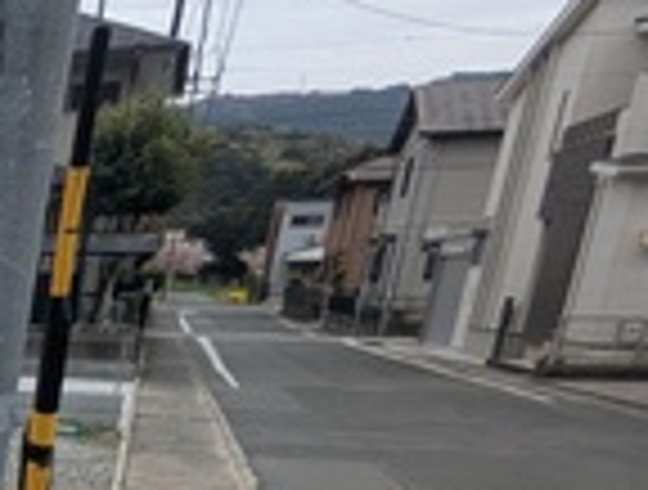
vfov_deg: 19.0
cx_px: -774
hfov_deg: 16.7
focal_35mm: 71
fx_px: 1334
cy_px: 670
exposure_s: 1/671
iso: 59
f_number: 2.2
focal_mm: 2.35
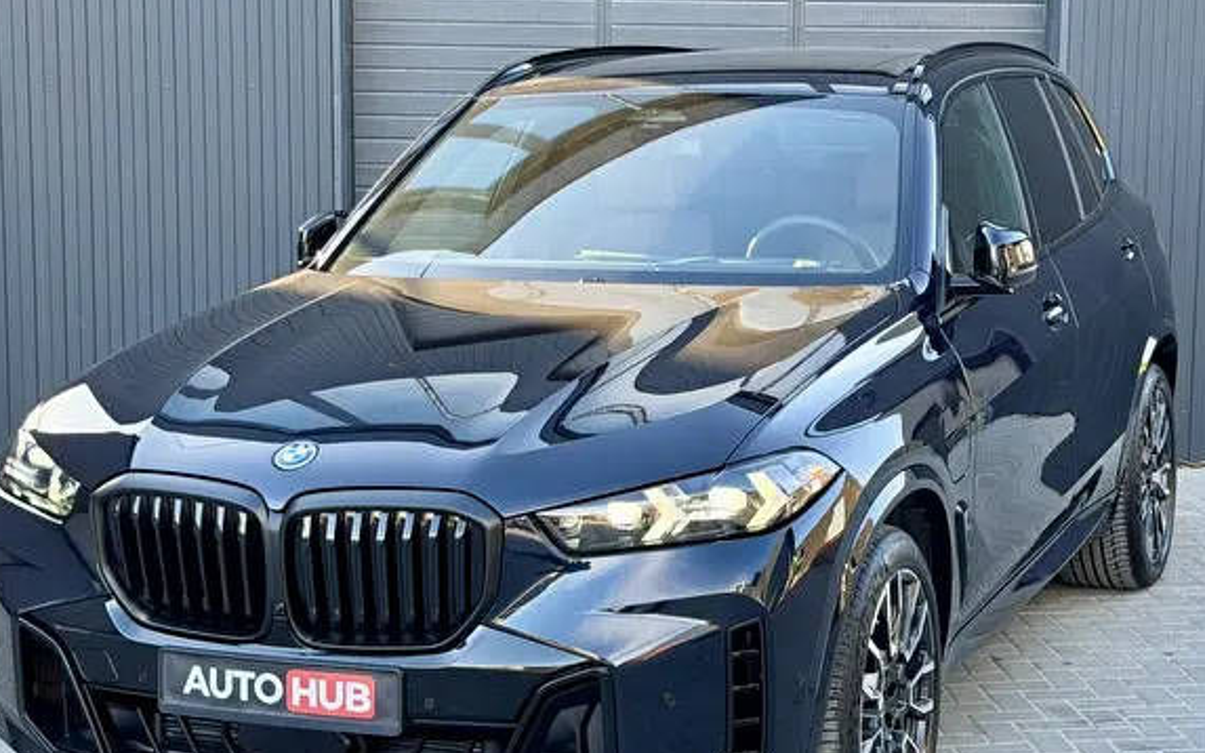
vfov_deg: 18.3
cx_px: 692
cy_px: 404
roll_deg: -0.1
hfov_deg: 28.9
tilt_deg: -7.8
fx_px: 2331
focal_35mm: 71
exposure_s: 1/178
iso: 64
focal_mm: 6.76
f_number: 1.78
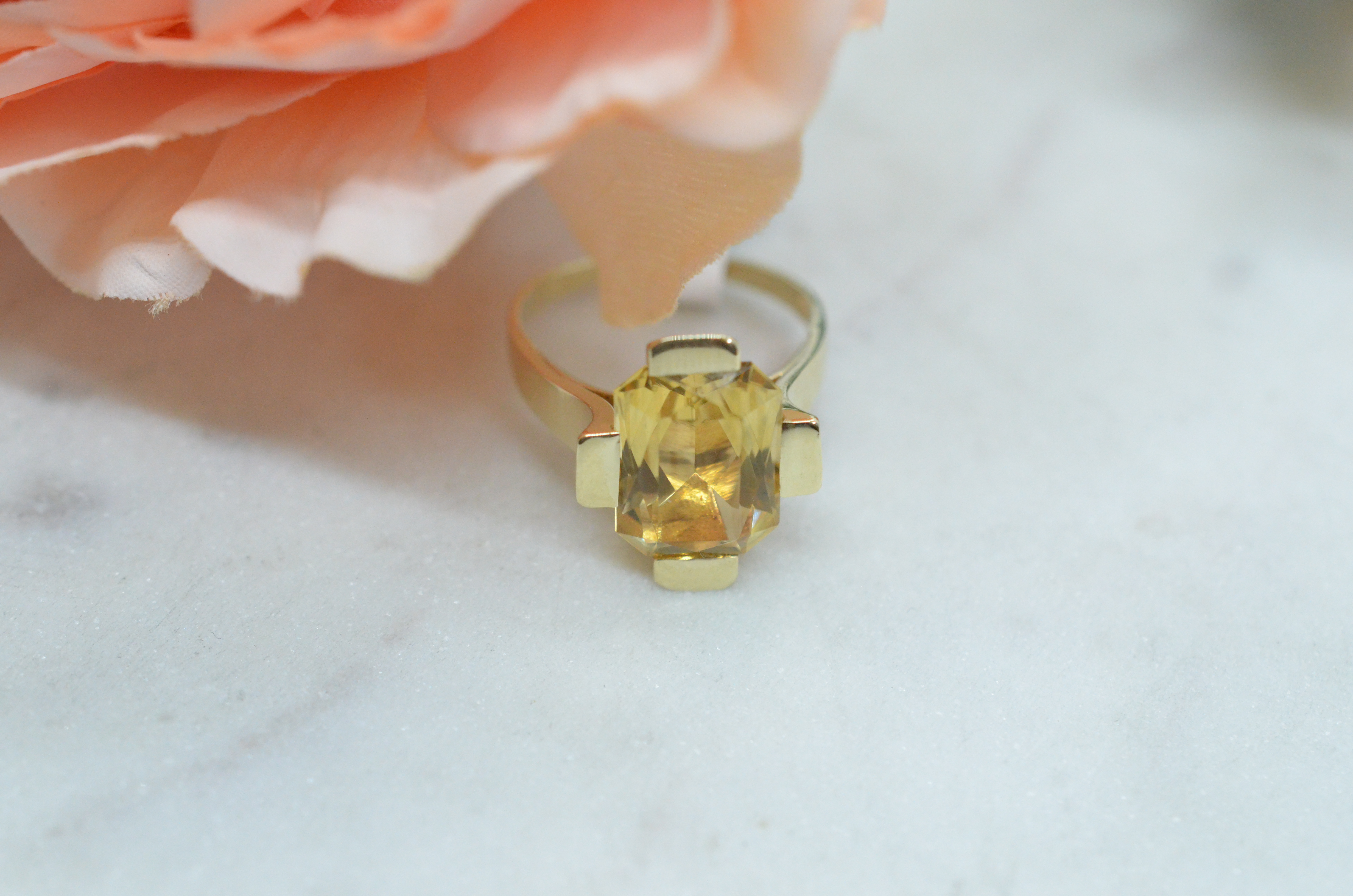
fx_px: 2250
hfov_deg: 33.5
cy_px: 448
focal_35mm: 60
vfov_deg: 22.5
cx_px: 676
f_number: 6.3
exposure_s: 1/1000
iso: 4000
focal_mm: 40
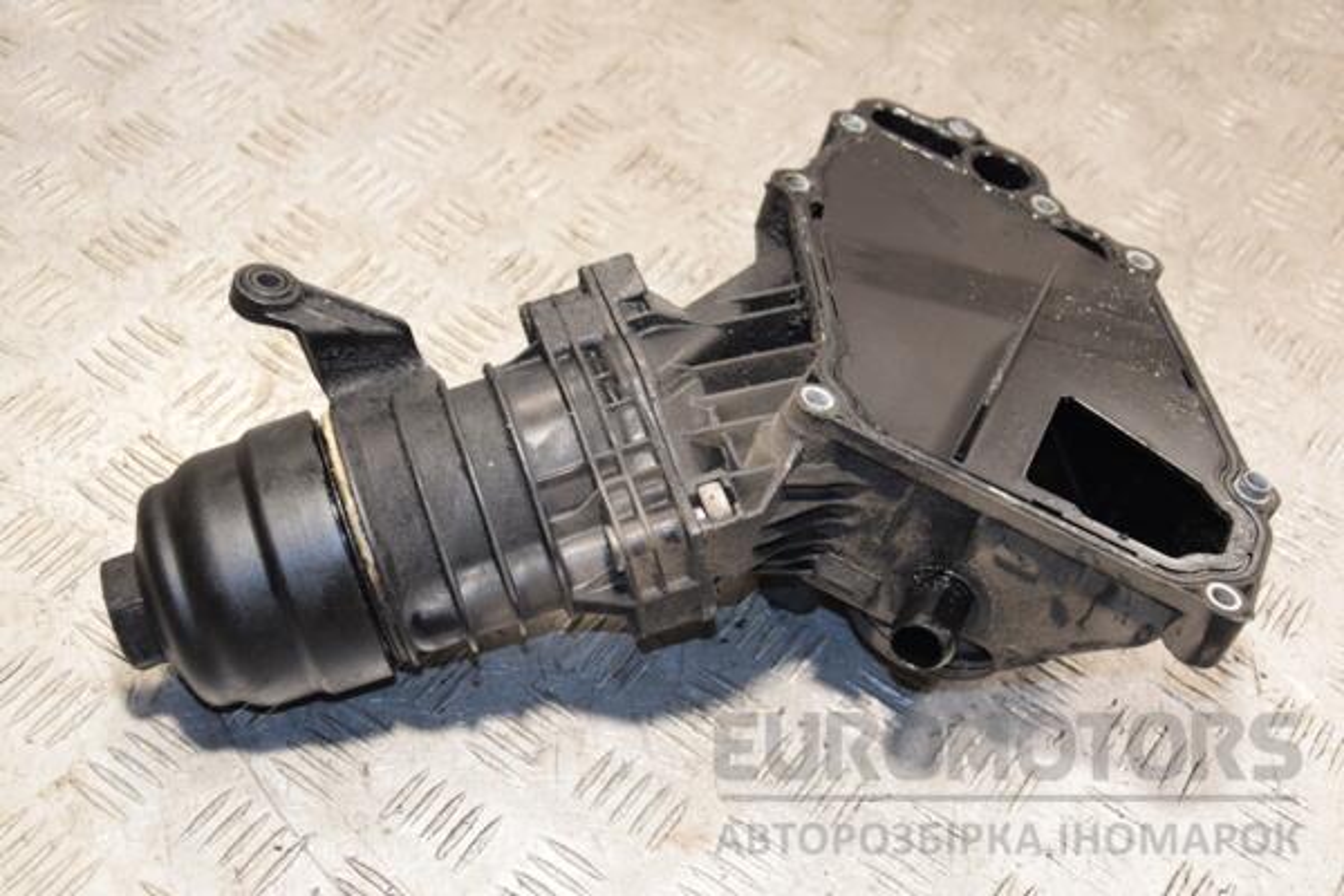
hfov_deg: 37.9
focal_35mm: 52
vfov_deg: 25.8
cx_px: 672
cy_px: 448
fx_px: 1960
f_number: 5
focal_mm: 35
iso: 800
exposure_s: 1/125
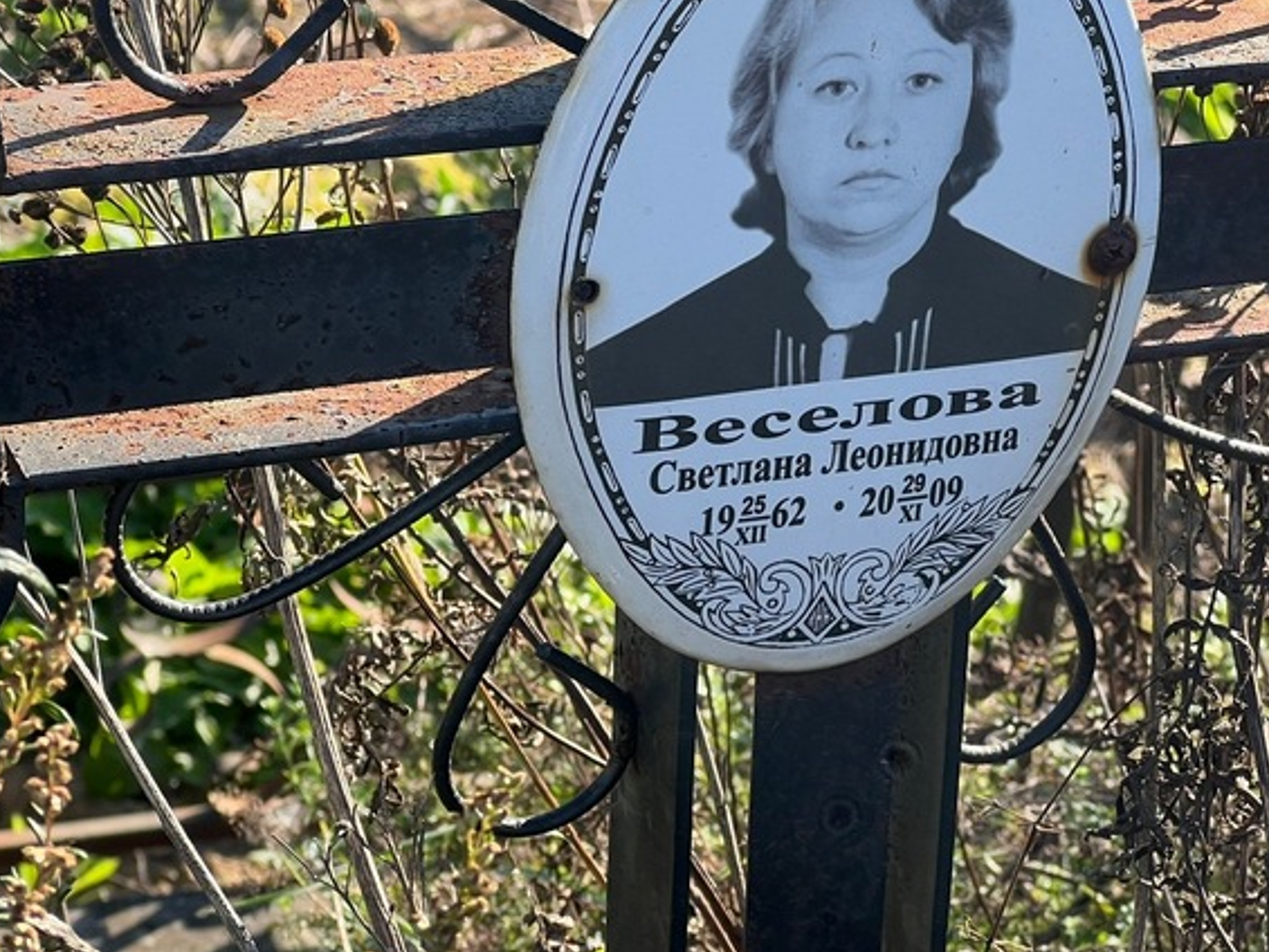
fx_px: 3997
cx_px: 797
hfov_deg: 18.0
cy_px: 375
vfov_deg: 13.6
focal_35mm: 109
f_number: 2.8
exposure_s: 1/198
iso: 32
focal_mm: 9
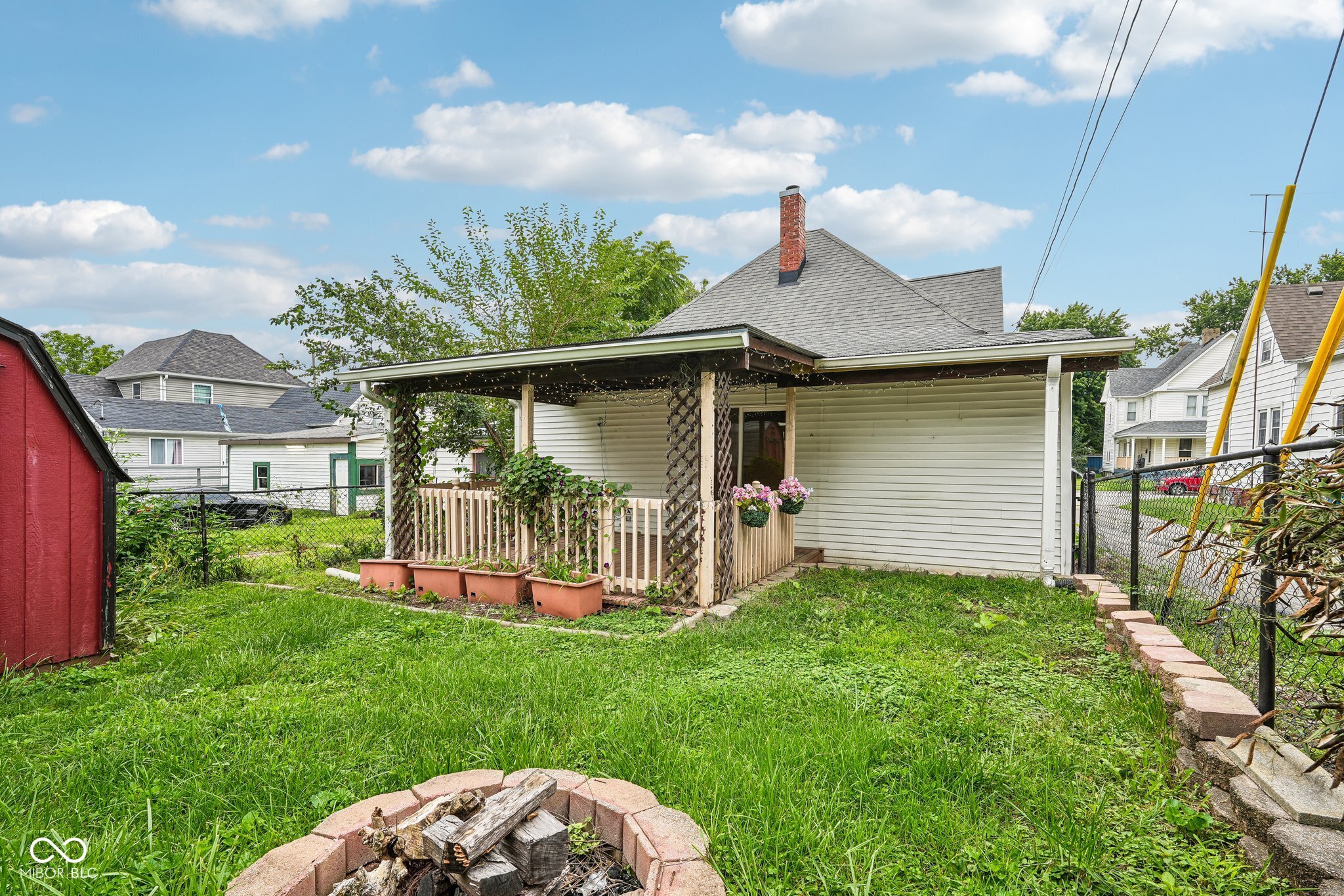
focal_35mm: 16
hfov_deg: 96.7
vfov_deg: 73.7
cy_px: 448
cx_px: 672
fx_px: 597
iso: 100
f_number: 8
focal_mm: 16
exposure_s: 1/40
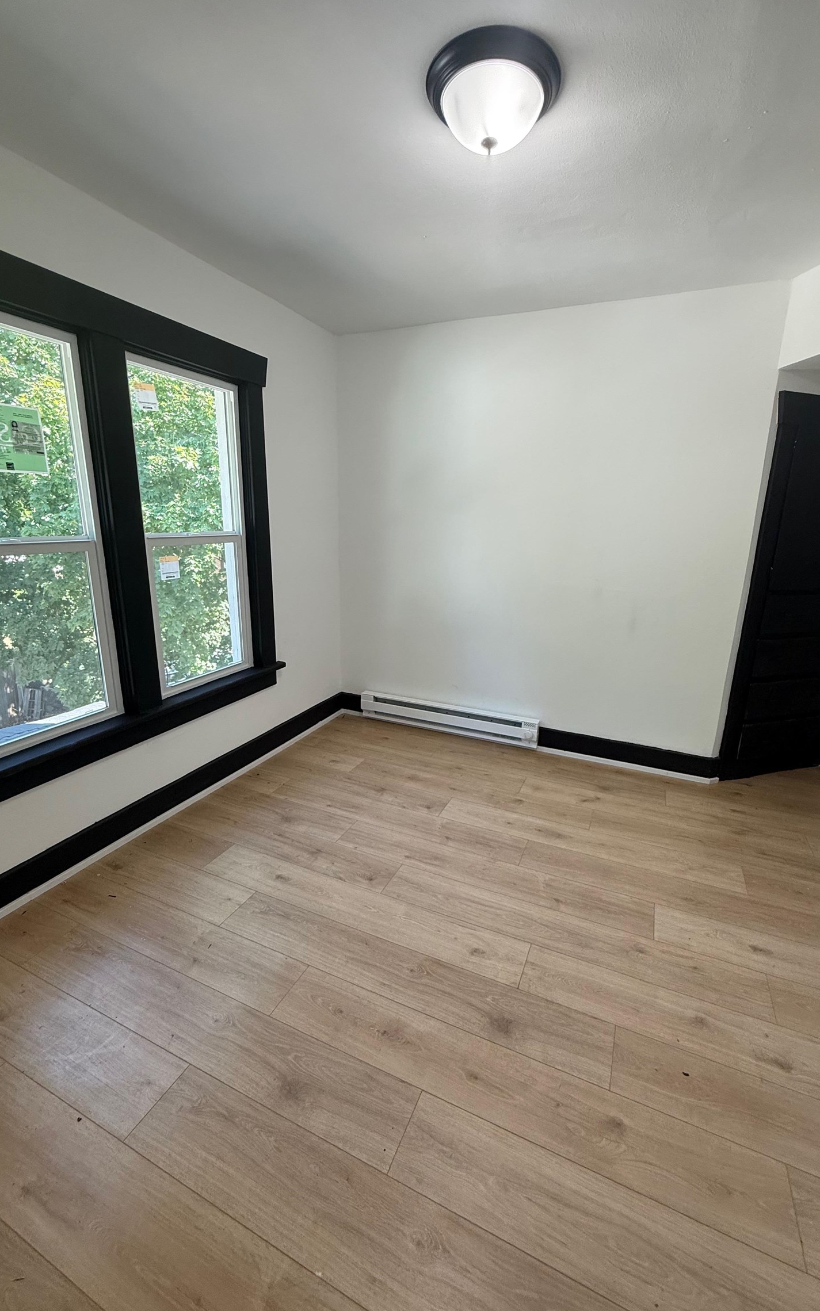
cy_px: 656
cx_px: 421
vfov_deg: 101.5
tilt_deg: -13.7
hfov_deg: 74.8
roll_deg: -2.8
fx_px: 536
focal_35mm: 15
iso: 160
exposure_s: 1/120
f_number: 2.2
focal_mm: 2.22
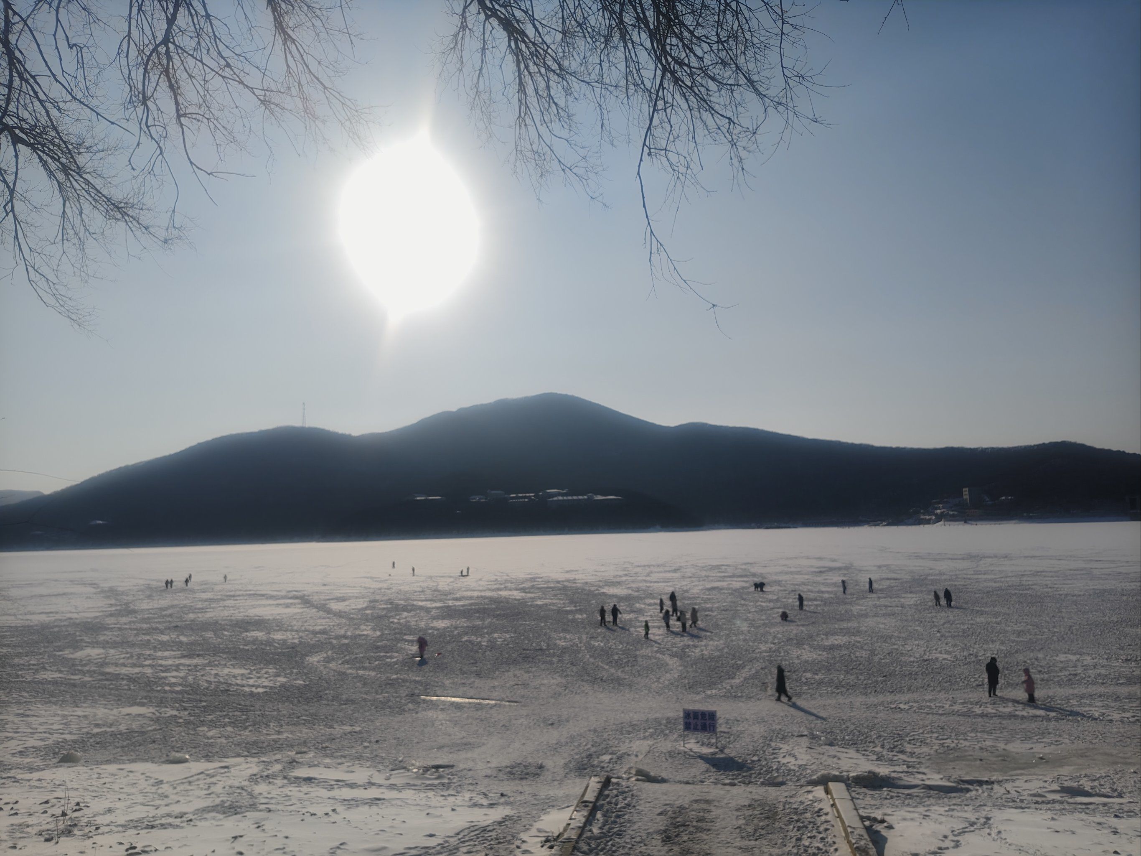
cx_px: 570
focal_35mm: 23
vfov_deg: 58.9
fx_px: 758
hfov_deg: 73.9
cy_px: 428
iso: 71
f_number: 1.88
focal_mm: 5.56
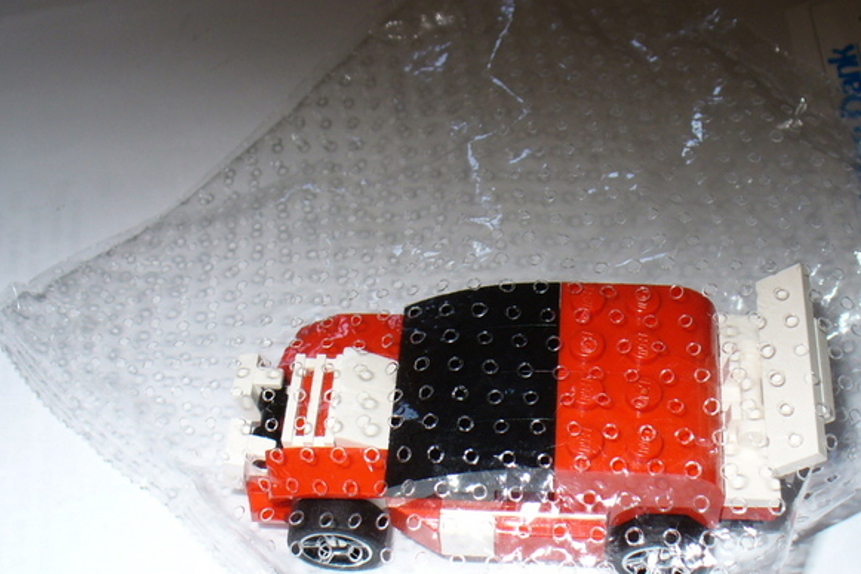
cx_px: 507
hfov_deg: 37.4
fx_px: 1267
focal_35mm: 53
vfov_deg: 25.5
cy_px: 326
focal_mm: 6.1
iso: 64
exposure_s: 1/60
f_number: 2.8
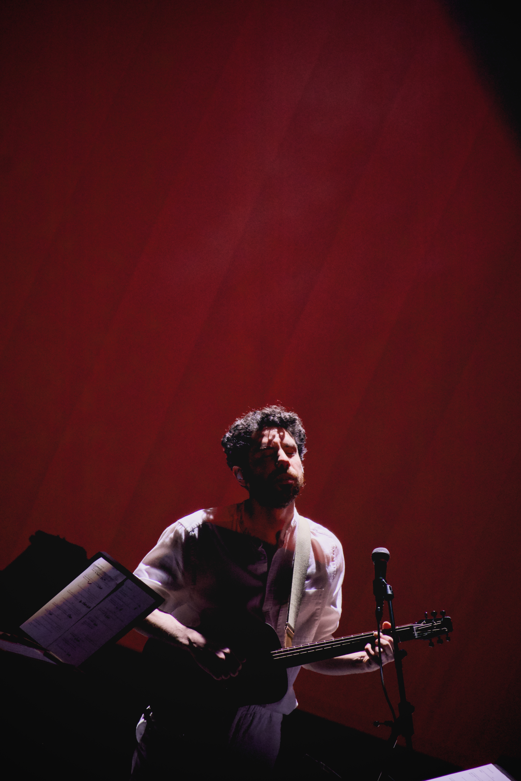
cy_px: 390
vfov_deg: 4.6
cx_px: 260
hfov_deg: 3.1
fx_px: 9768
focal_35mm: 450
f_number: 5.6
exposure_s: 1/250
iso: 3200
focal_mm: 300
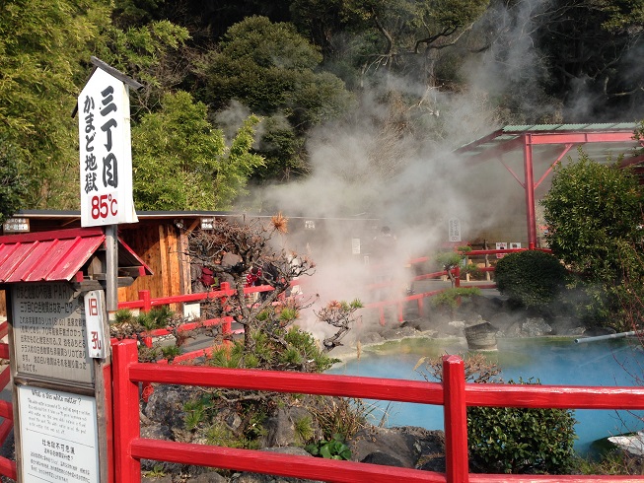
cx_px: 322
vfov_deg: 43.0
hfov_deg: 55.3
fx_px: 614
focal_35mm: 33
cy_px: 242
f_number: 2.4
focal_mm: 4.12
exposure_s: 1/616
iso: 50
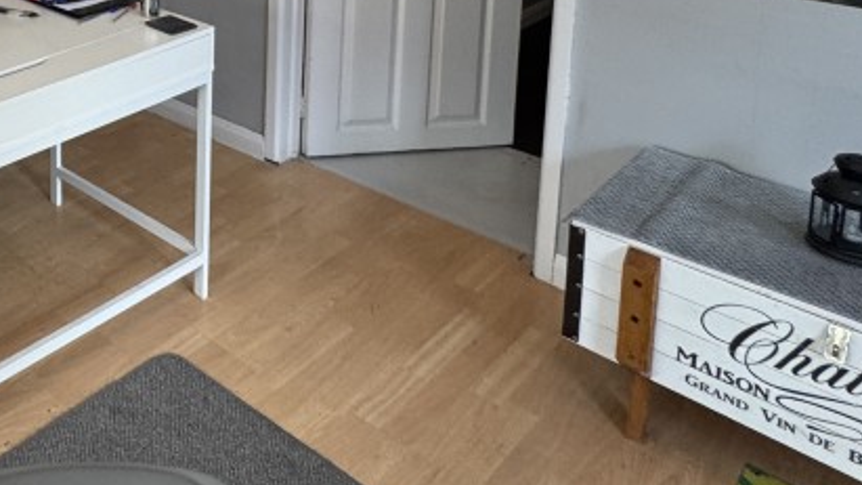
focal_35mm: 38
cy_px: -166
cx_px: -84
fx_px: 868
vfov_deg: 26.0
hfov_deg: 41.9
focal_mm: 2.22
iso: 125
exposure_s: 1/100
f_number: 2.2
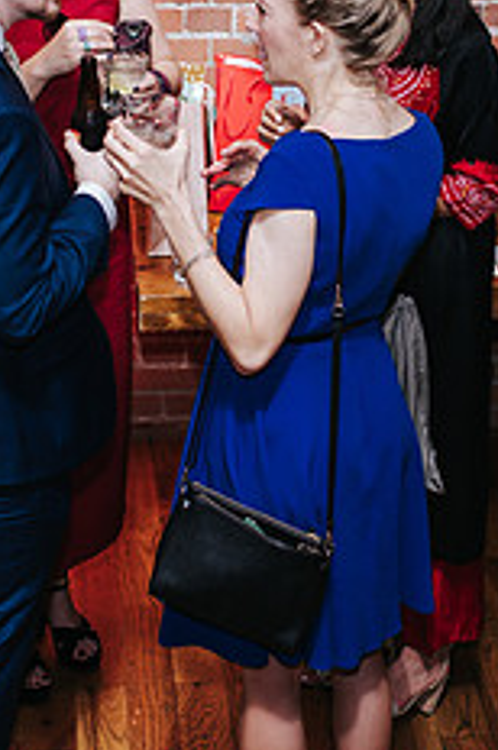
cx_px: 231
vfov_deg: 20.0
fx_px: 2123
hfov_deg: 13.4
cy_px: 259
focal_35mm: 102
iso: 800
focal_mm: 35
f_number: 3.2
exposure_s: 1/200
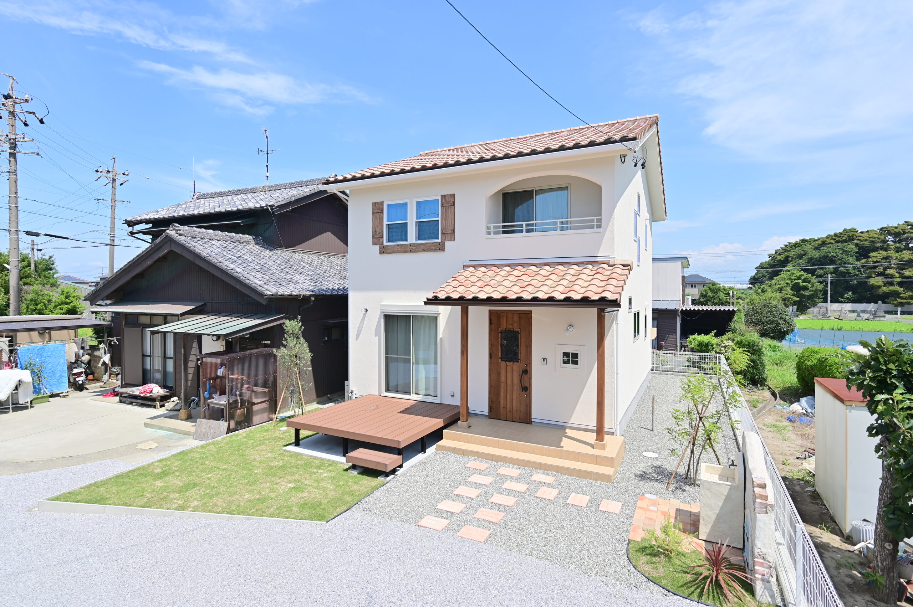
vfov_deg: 67.3
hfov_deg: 90.0
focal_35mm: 18
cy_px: 304
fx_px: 456
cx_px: 456
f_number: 4
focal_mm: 18
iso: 125
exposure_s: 1/640
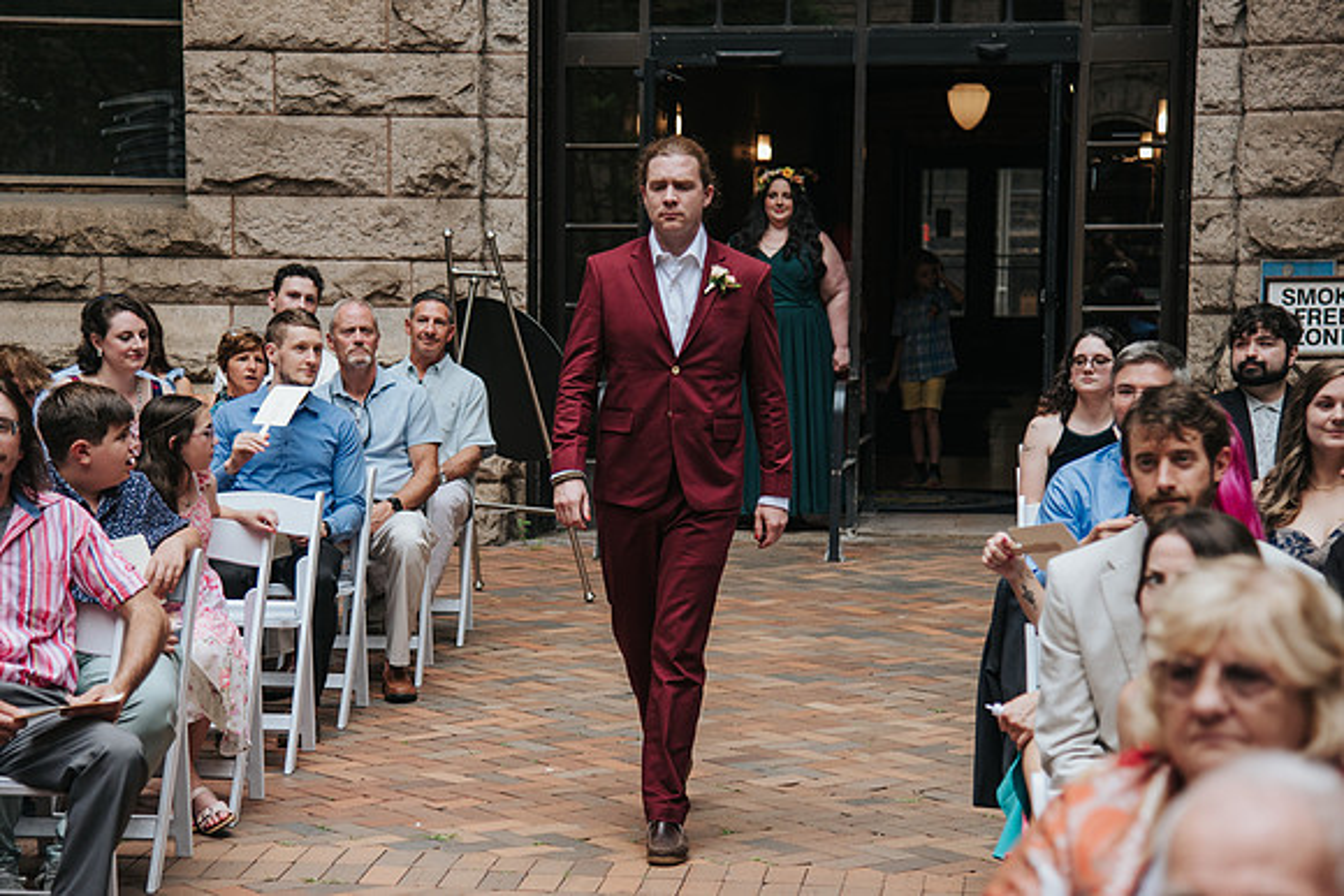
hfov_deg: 21.9
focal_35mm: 93
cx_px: 590
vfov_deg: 14.7
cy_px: 499
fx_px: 3466
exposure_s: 1/500
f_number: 4
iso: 450
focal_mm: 75
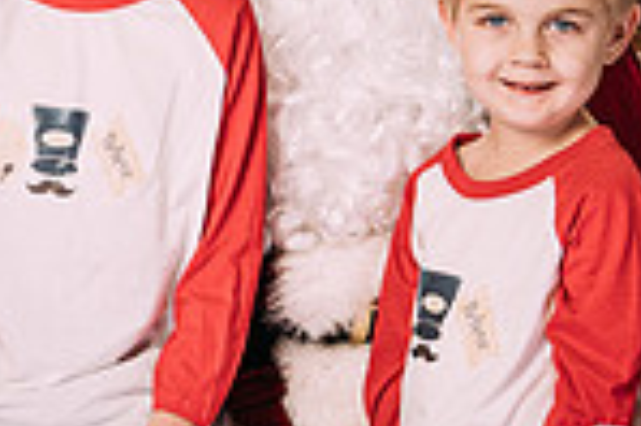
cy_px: 272
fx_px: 2668
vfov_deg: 9.1
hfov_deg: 13.5
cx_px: -14
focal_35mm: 150
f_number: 4.5
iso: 100
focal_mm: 35
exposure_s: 1/100
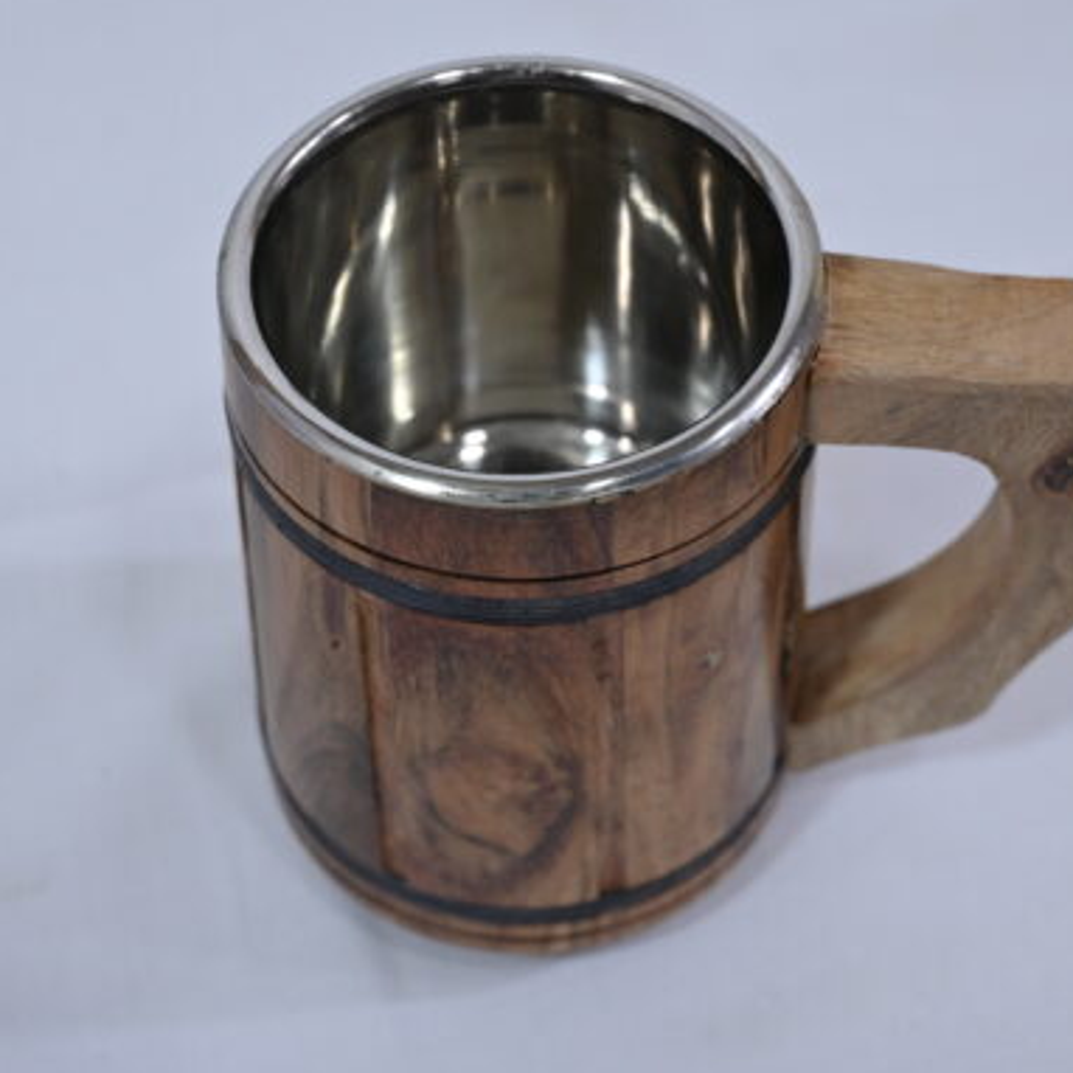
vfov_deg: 26.9
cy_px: 518
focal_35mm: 64
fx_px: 2244
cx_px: 607
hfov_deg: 26.9
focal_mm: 48
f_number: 7.1
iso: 500
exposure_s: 1/125
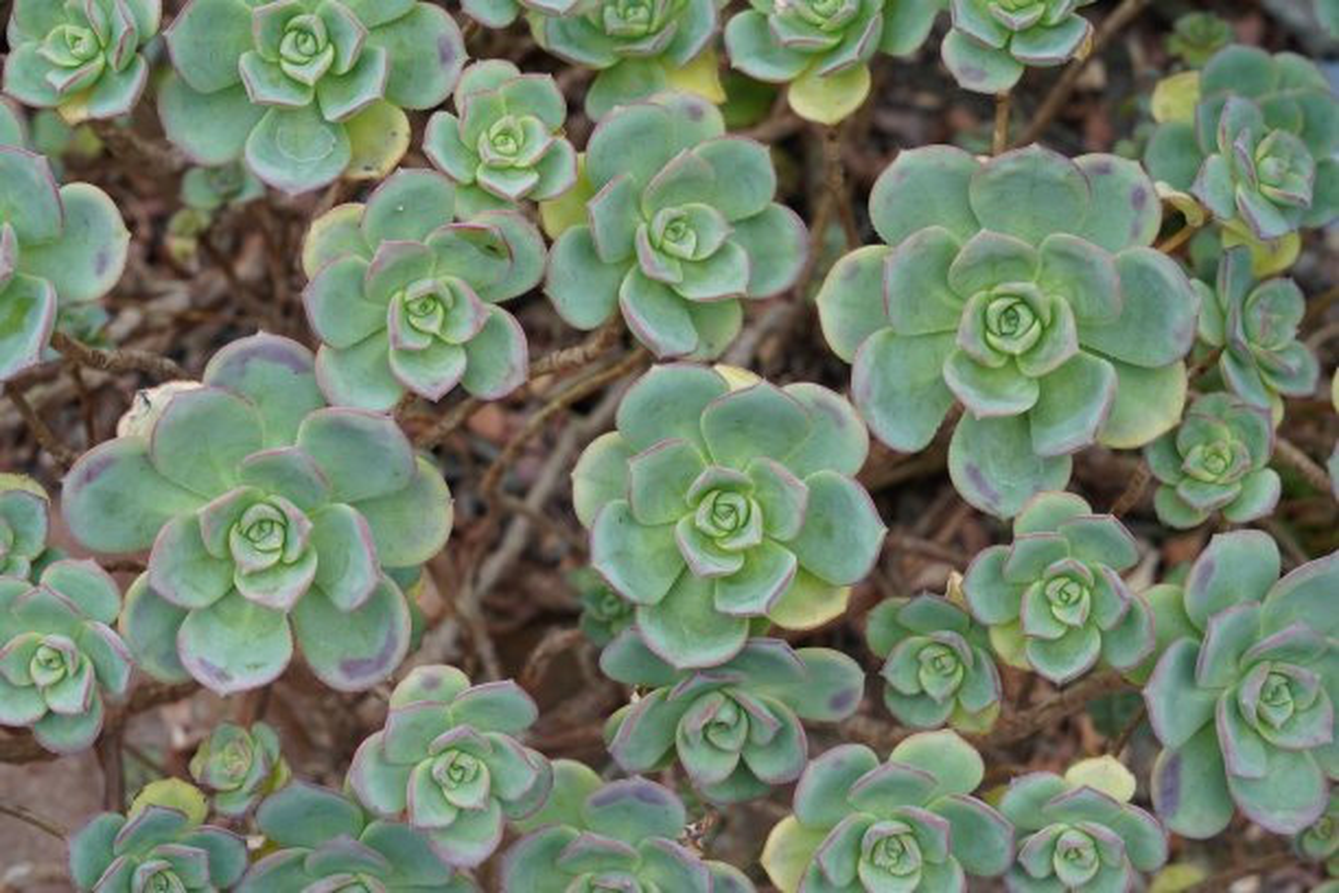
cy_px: 446
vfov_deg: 12.9
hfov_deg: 19.3
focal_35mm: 106
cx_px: 670
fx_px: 3942
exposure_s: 1/100
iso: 800
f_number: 13
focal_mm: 106
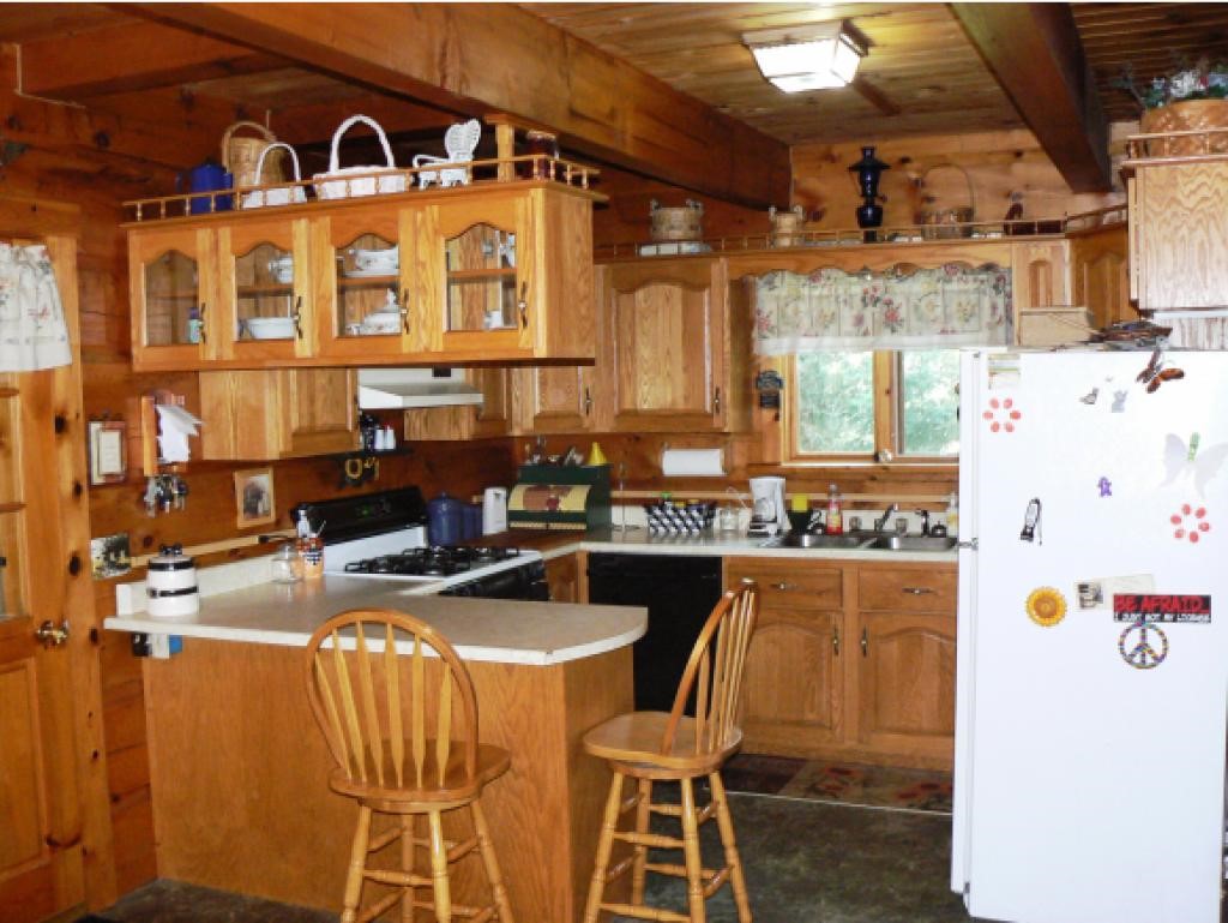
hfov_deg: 51.3
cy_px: 462
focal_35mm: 36
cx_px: 614
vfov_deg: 39.7
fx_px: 1278
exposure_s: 1/30
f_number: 2.8
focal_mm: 6
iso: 250
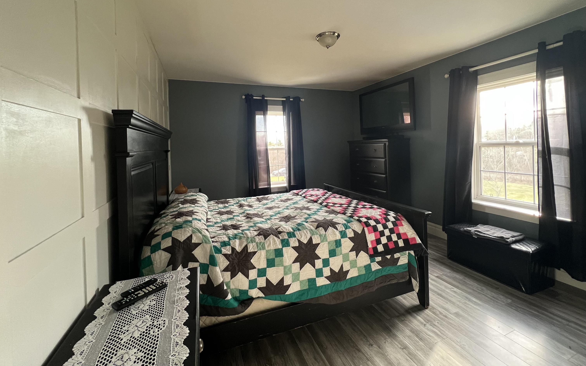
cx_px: 289
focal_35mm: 14
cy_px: 148
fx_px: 224
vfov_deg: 77.8
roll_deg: +2.1
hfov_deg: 105.3
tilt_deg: -0.6
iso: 250
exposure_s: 1/78
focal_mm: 1.57
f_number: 1.8
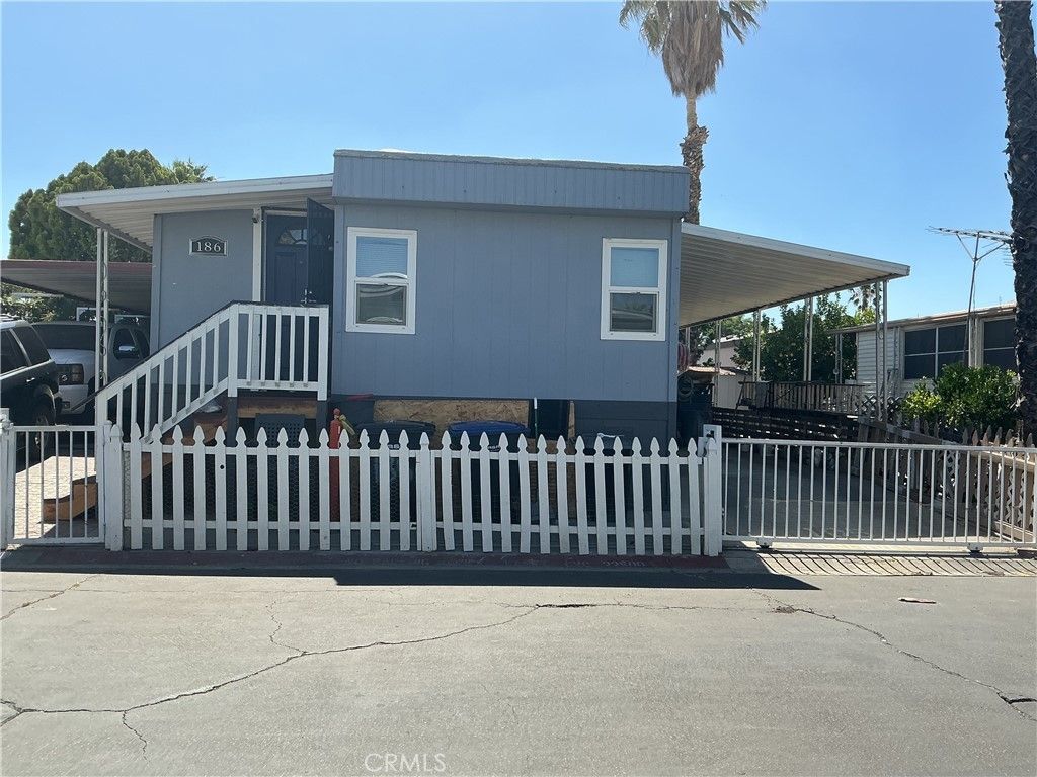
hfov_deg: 61.7
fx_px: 869
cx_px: 518
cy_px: 388
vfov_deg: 48.2
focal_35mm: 29
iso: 25
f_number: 1.8
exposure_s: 1/1786
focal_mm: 3
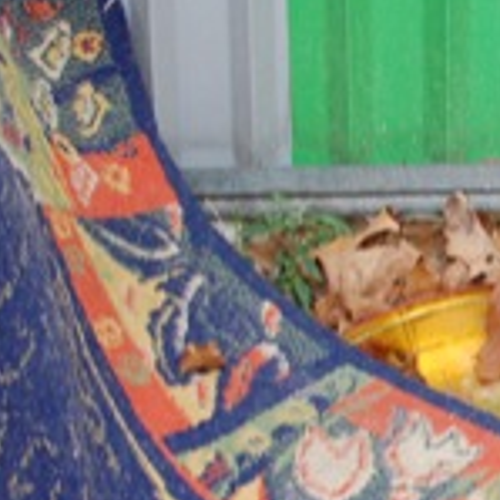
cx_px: 520
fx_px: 3135
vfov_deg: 9.1
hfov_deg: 9.1
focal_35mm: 192
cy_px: 347
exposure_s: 1/100
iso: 400
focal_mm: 35
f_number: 5
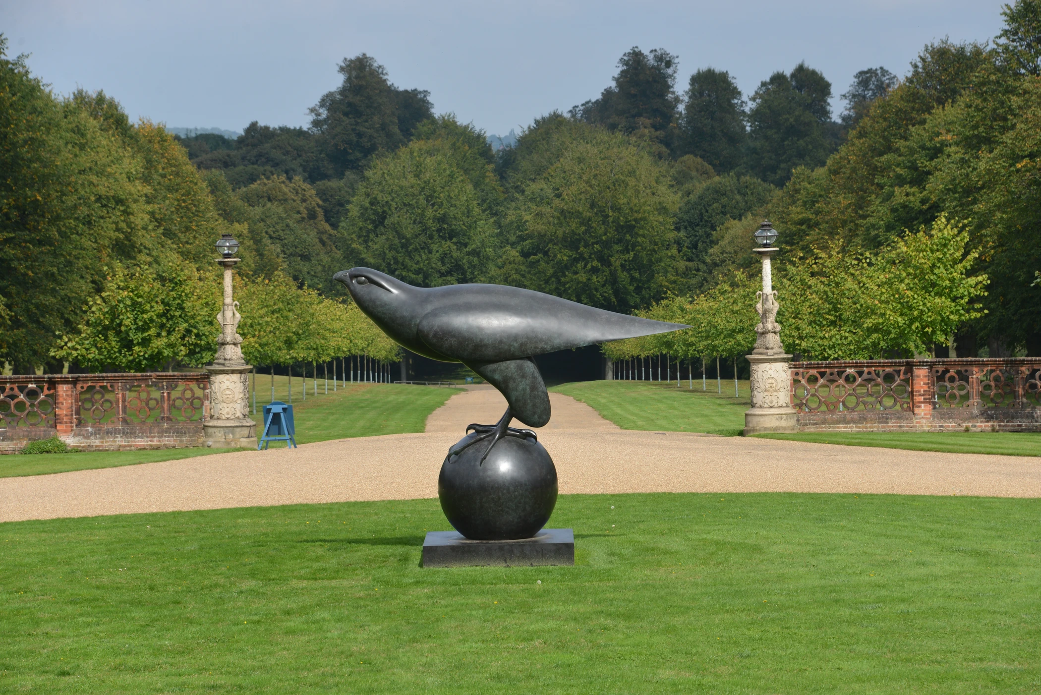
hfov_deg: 16.4
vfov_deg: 11.0
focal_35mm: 125
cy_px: 348
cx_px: 520
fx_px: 3616
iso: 400
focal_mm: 125
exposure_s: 1/800
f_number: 7.1
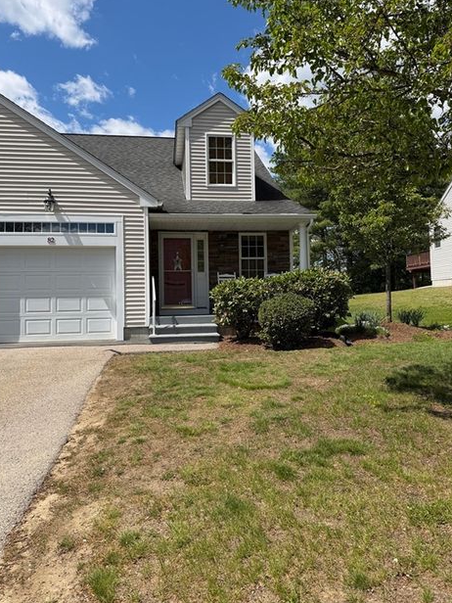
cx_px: 234
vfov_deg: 67.3
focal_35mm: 26
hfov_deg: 53.1
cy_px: 289
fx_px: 453
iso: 80
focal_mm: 6.76
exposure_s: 1/4975
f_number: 1.78
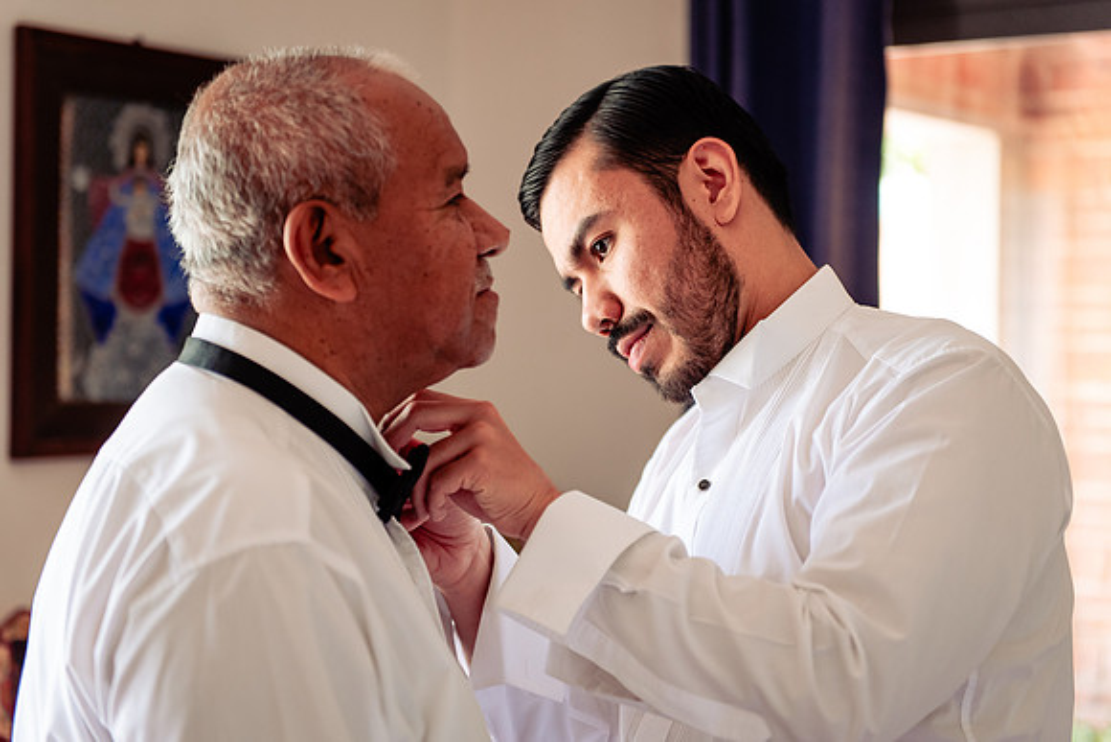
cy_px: 371
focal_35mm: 72
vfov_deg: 19.0
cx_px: 556
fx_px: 2214
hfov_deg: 28.2
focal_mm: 70
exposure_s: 1/160
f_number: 3.5
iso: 800
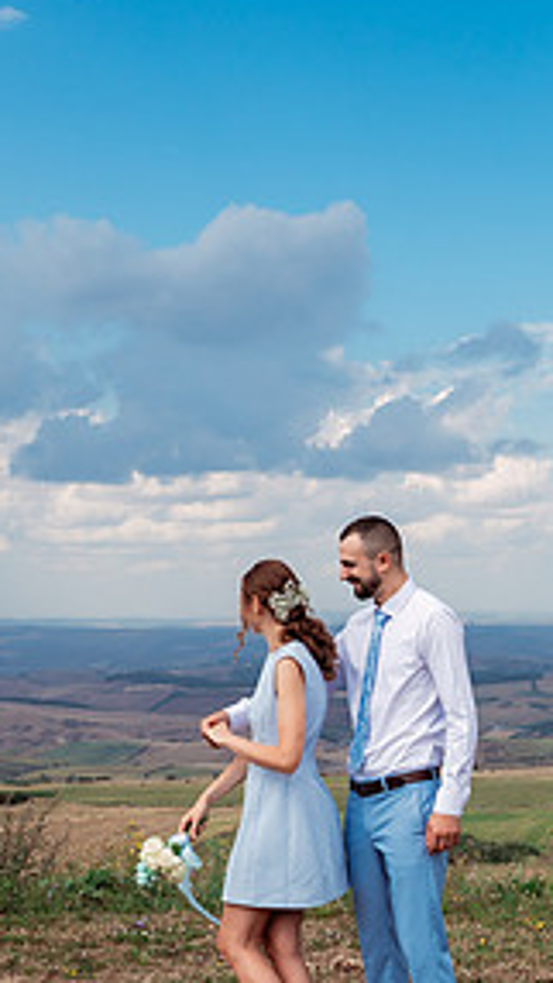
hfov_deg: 17.1
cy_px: 717
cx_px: 555
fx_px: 1798
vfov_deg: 30.1
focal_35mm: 69
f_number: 5
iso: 250
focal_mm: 28
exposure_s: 1/640
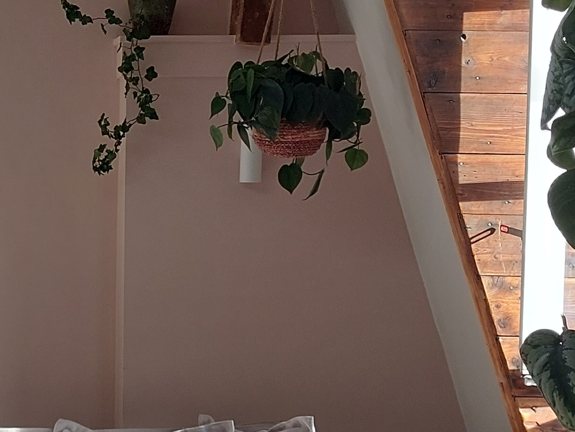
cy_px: 283
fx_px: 1578
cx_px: -175
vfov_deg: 15.5
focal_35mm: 95
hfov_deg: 19.1
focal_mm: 5.23
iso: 25
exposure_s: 1/100
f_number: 1.8
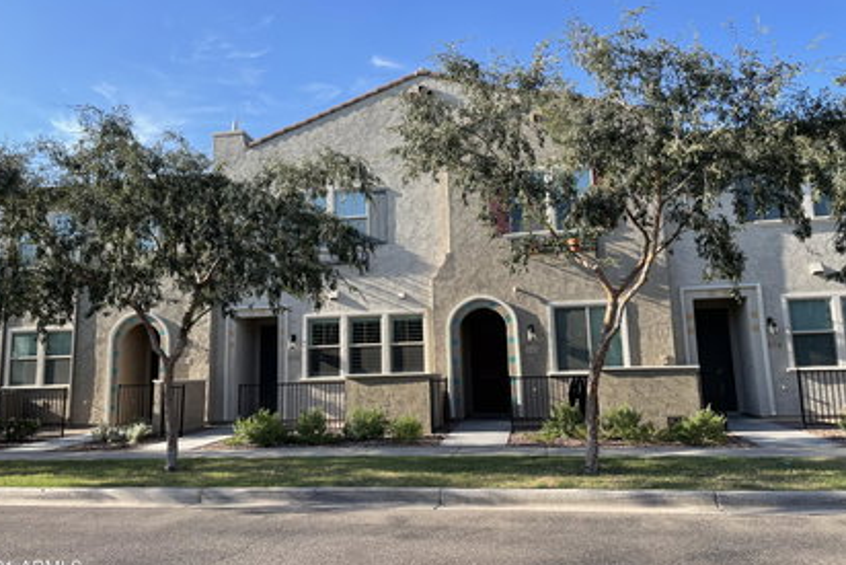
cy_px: 269
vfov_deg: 46.4
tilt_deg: +9.6
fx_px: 658
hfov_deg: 65.4
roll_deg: +1.7
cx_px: 410
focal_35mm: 28
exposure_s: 1/1595
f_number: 1.6
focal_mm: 4.2
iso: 32
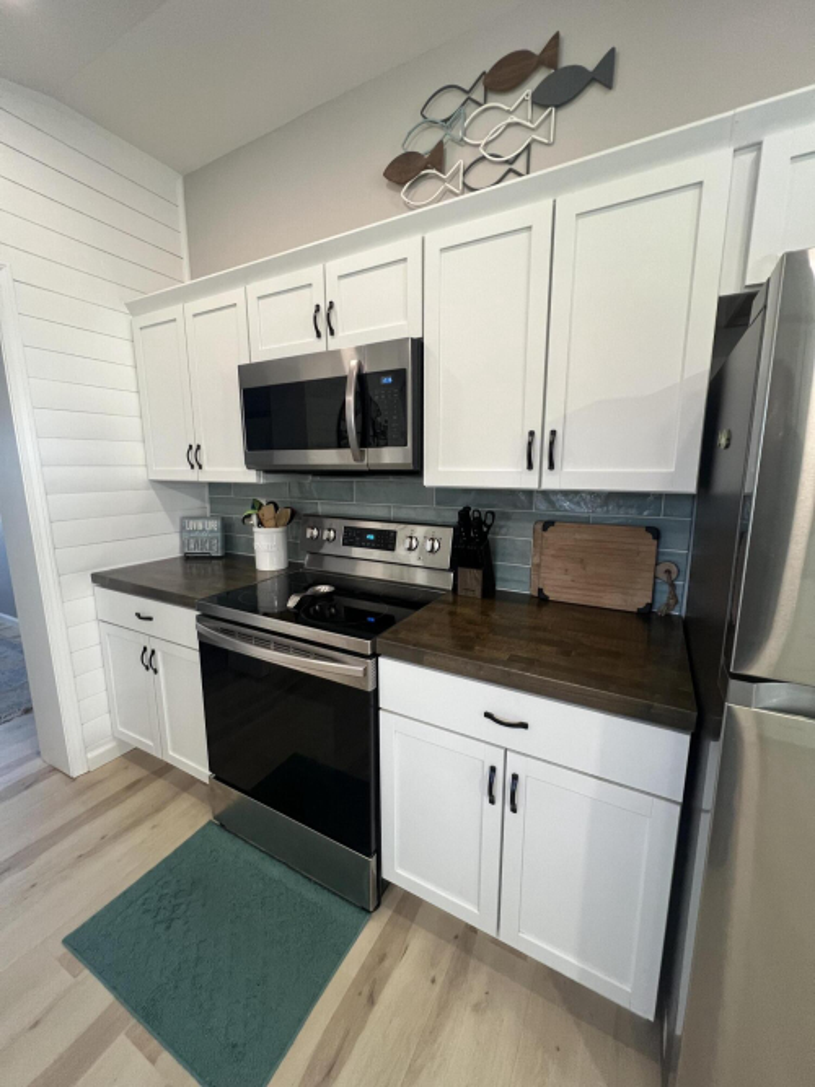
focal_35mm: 13
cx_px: 408
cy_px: 544
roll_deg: +0.4
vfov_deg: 106.2
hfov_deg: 89.9
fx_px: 408
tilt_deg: -10.4
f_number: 1.8
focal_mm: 1.57
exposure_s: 1/60
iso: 320
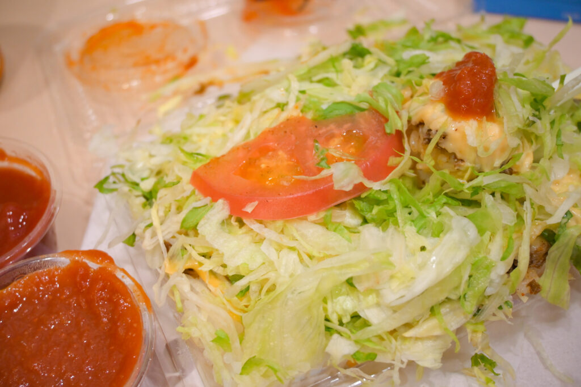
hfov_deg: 48.7
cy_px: 194
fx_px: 642
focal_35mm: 40
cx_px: 290
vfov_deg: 33.6
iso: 1250
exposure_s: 1/40
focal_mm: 26.5
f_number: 4.5
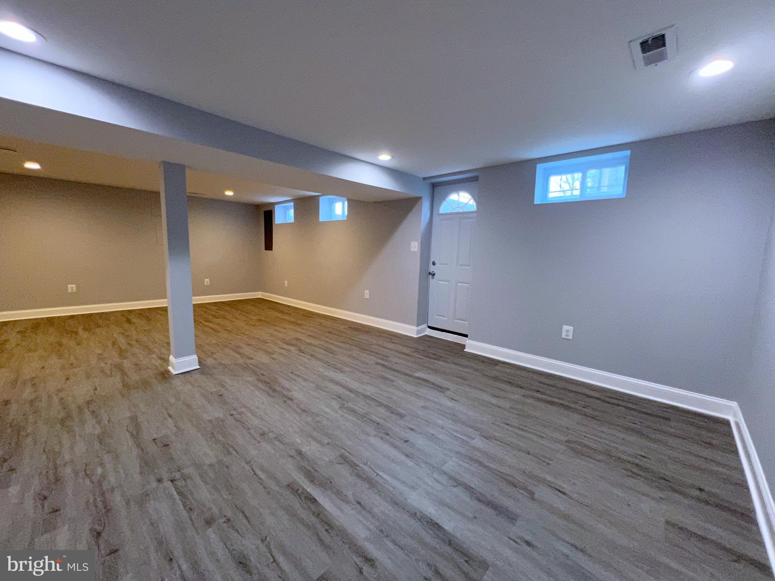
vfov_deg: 89.9
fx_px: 291
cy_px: 290
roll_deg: -1.1
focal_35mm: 13
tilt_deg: -8.2
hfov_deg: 106.2
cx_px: 388
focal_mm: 1.6
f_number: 1.8
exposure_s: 1/60
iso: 160
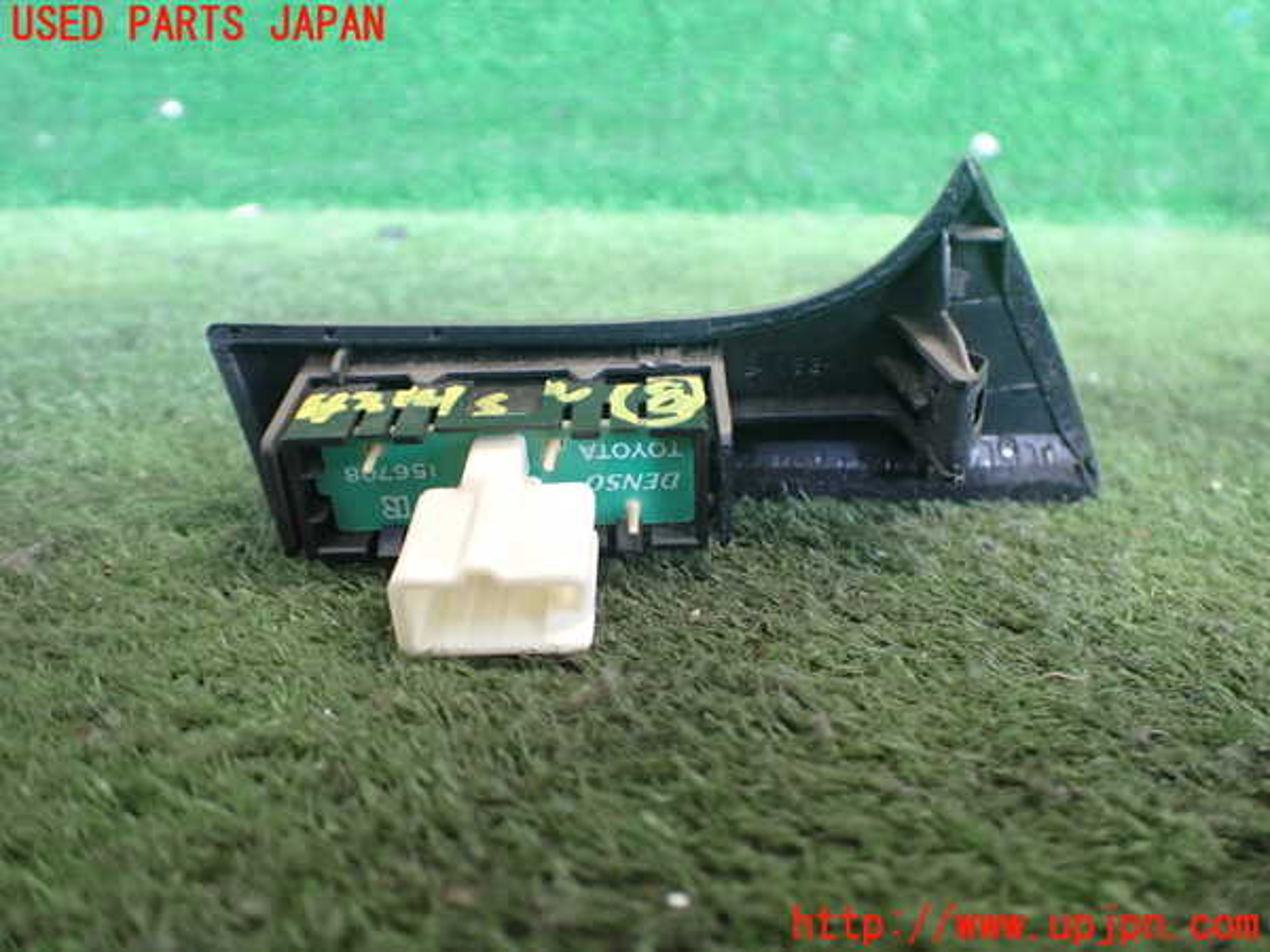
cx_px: 635
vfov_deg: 46.8
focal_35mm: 30
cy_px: 476
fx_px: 1101
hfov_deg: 60.0
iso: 800
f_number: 2.3
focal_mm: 5.4
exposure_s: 1/60
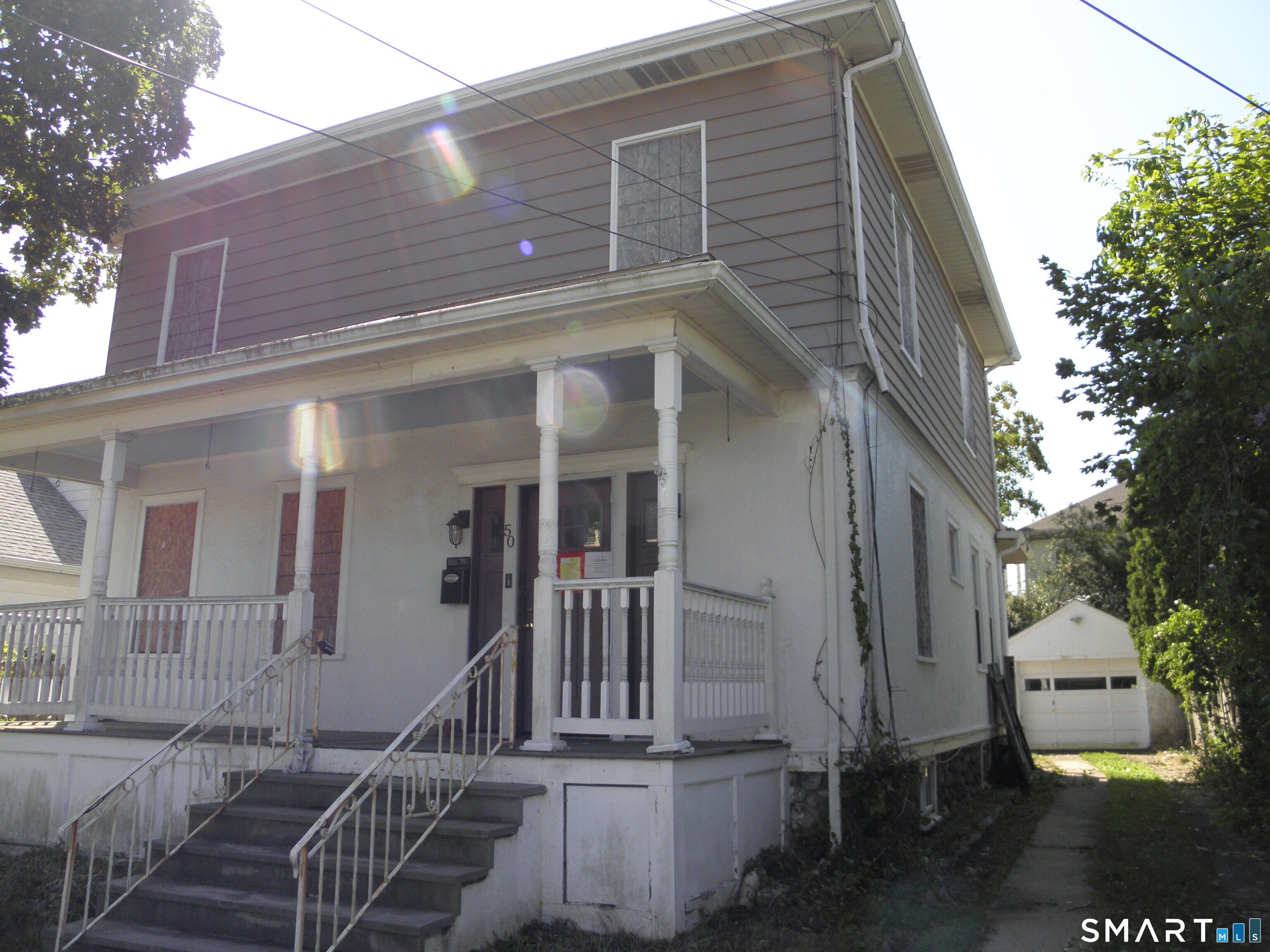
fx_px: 1027
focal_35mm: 28
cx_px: 635
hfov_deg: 63.4
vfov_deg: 49.7
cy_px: 476
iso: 100
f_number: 3.5
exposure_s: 1/400
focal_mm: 5
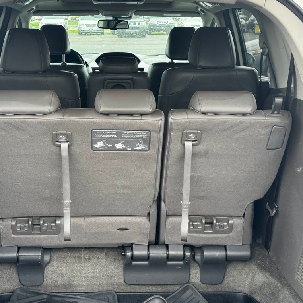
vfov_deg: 30.0
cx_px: 126
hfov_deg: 30.0
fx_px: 564
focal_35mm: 57
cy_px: 152
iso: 64
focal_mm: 6.76
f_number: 1.78
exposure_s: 1/309
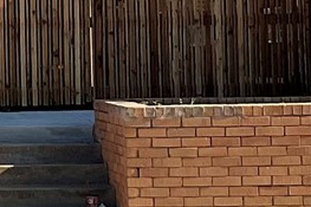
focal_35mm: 220
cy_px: -48
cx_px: -118
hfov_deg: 9.2
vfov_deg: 6.2
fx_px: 1899
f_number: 1.8
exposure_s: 1/1912
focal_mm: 3
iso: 16
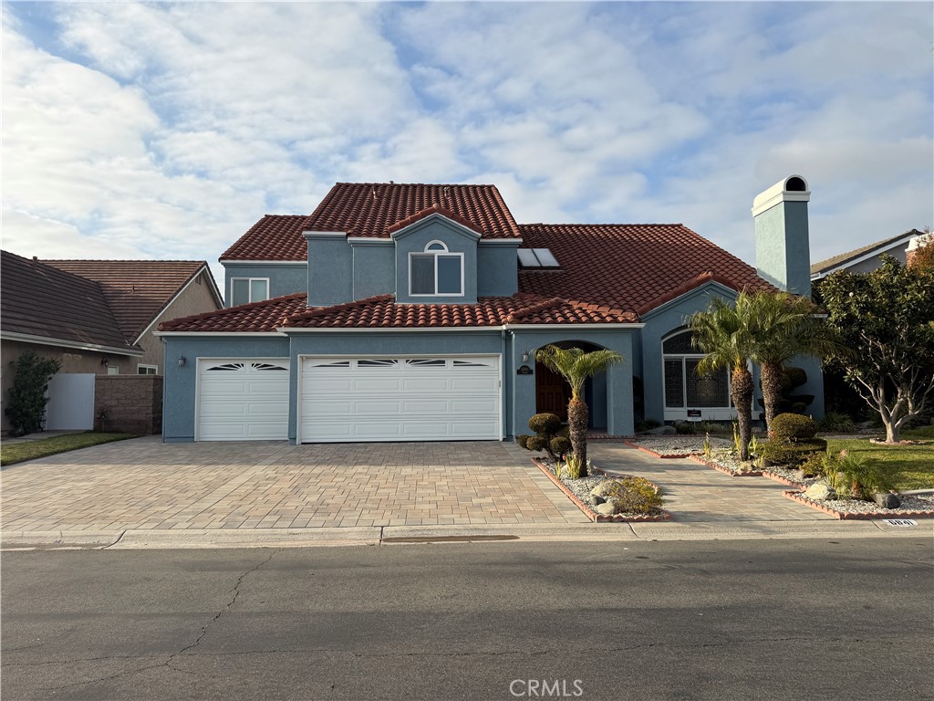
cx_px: 467
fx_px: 648
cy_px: 350
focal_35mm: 24
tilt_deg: +4.8
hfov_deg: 71.6
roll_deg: +0.6
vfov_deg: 56.8
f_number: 1.78
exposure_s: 1/3759
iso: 80
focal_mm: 6.76
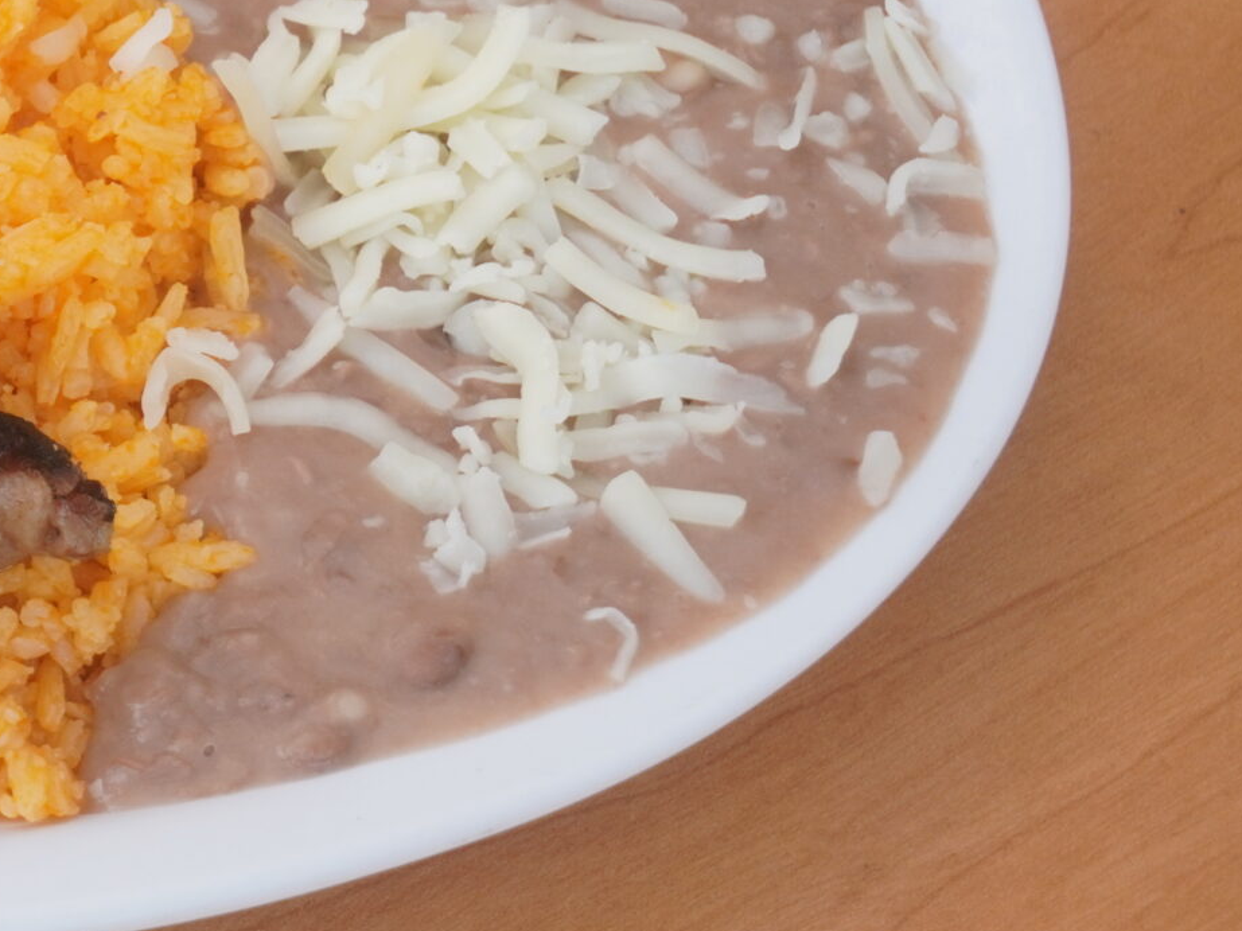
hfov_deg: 9.7
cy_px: 184
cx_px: -451
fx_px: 7175
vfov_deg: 7.4
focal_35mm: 200
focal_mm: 50
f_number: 5.6
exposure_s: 1/125
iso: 320
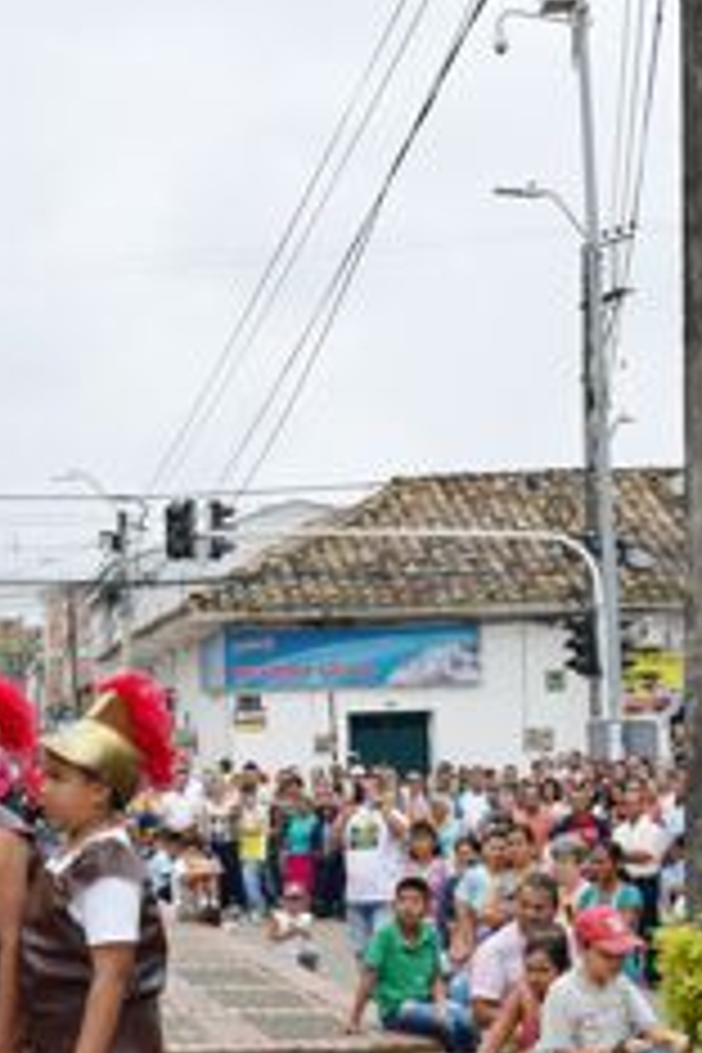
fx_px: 2342
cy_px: 668
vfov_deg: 25.3
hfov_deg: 16.4
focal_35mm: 80
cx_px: -126
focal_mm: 25
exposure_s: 1/200
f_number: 9
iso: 100
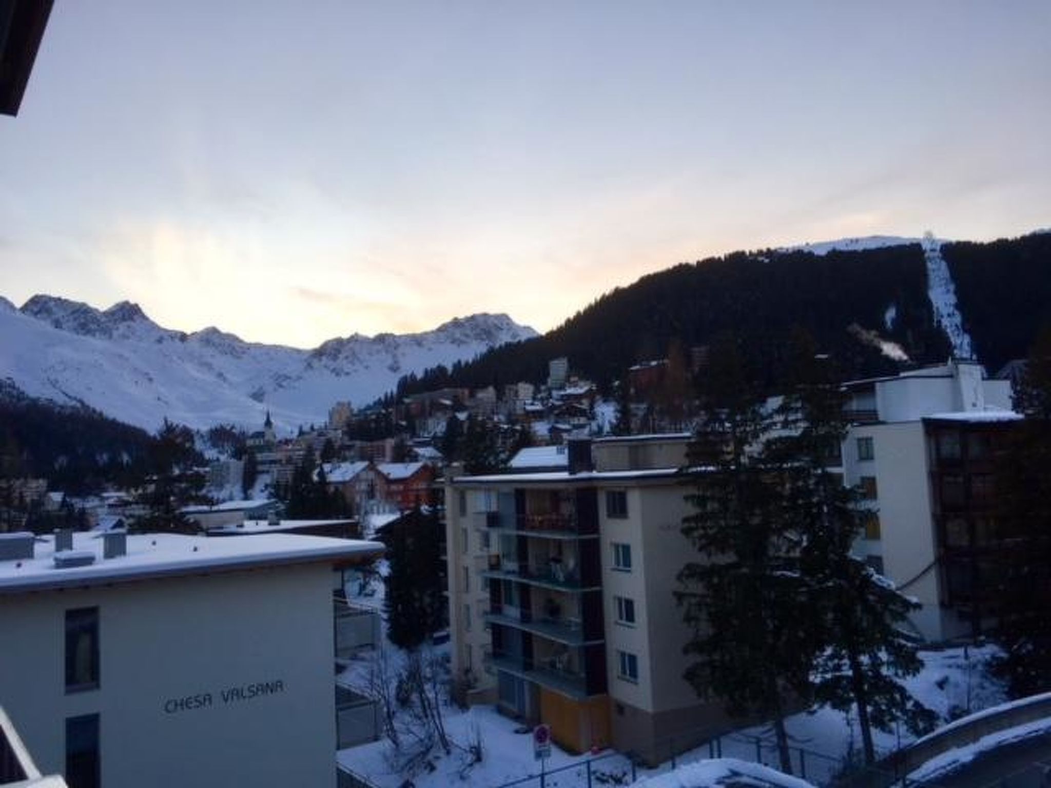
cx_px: 526
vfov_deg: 48.2
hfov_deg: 61.7
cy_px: 394
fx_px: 880
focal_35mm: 29
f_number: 2.2
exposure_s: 1/128
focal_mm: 4.15
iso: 32
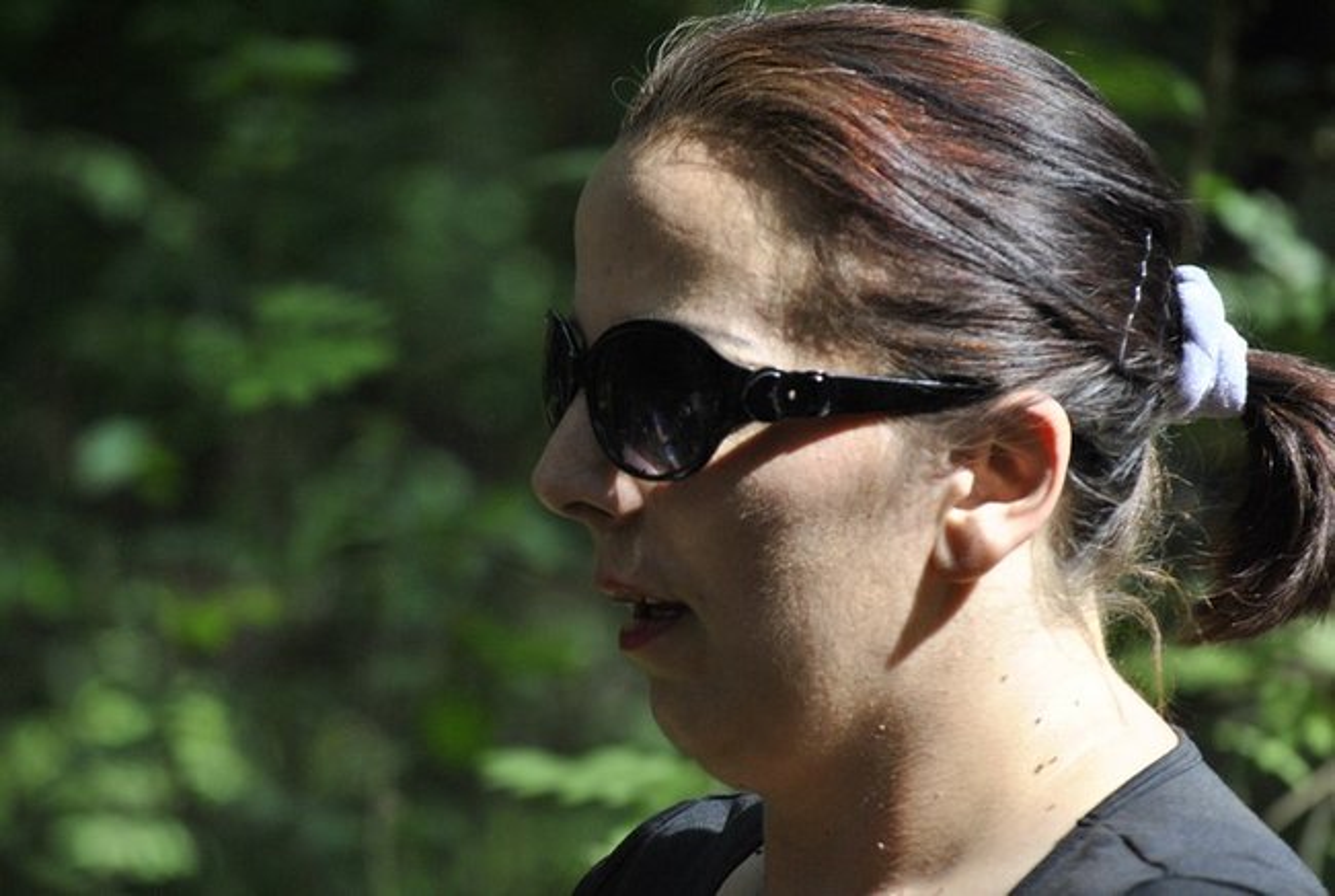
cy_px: 448
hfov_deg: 8.6
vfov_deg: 5.7
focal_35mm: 240
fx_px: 8916
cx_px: 668
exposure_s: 1/500
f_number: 5.3
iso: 500
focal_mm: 160
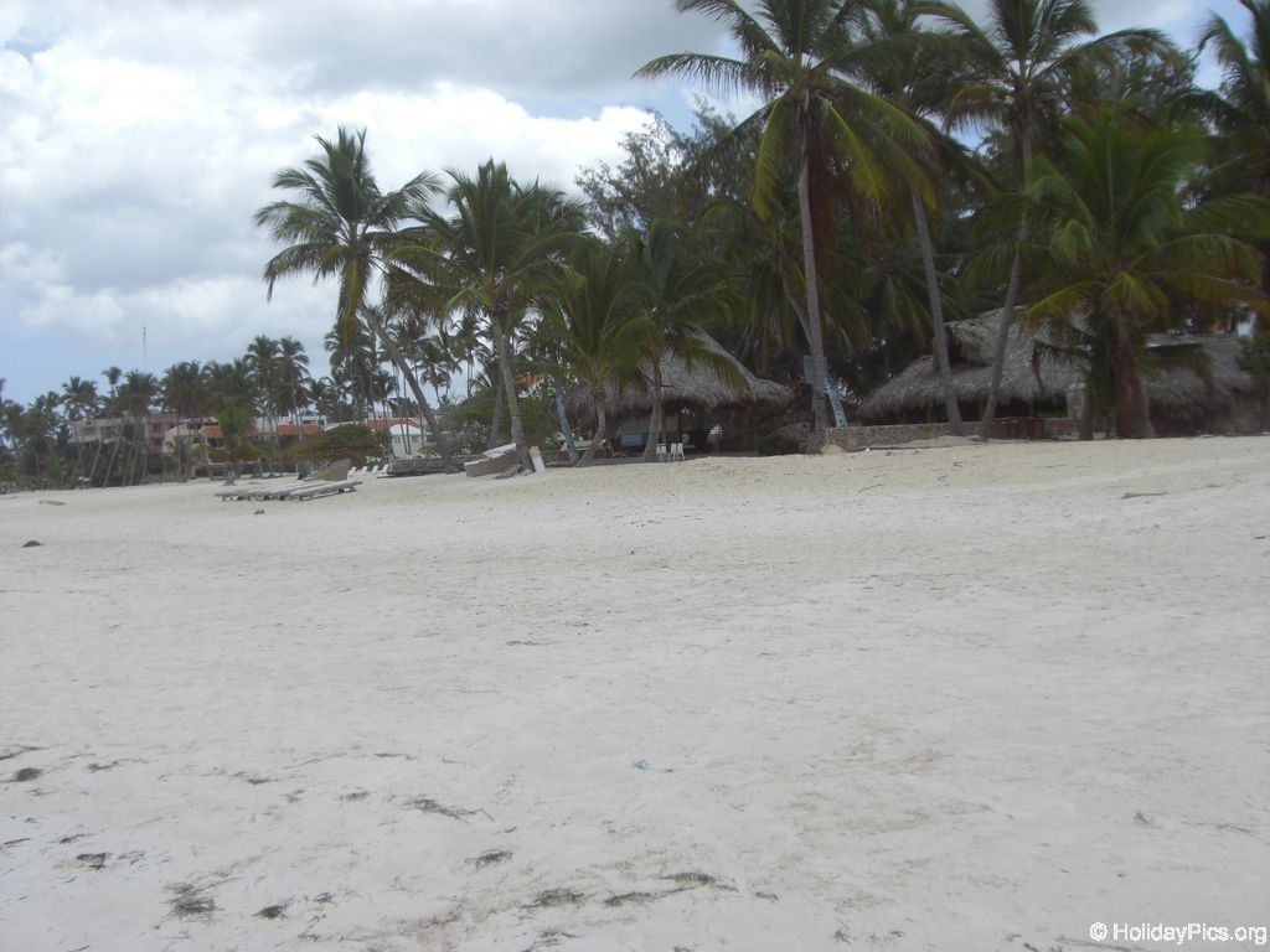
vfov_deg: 37.7
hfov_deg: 49.0
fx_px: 1394
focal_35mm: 38
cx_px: 635
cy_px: 476
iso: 64
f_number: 8
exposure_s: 1/160
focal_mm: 6.2
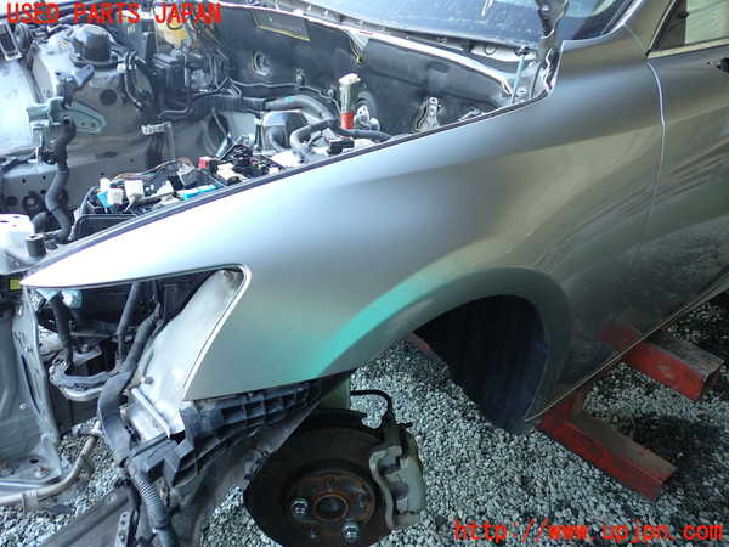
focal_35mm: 30
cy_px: 274
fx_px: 632
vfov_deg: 46.8
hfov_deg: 60.0
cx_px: 364
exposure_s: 1/60
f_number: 2.3
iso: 200
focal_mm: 5.4
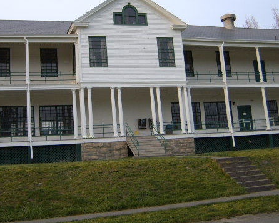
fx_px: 405
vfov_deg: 30.7
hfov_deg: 37.9
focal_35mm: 49
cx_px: 114
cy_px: 84
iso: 50
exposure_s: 1/180
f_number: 2.8
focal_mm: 5.8
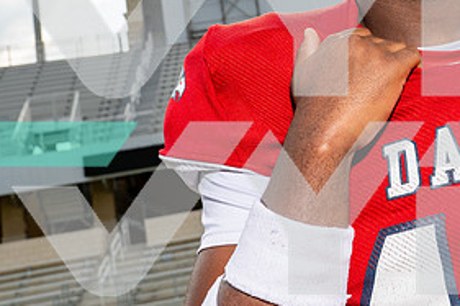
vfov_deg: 17.8
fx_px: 958
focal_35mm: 75
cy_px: 11
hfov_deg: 26.3
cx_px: 390
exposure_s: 1/250
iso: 100
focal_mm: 35
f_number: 8
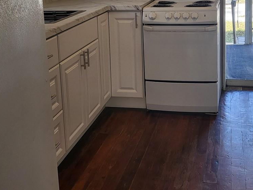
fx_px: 409
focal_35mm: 56
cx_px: 165
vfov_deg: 25.5
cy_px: 30
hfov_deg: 34.1
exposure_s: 1/100
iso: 64
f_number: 1.8
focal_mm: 4.25
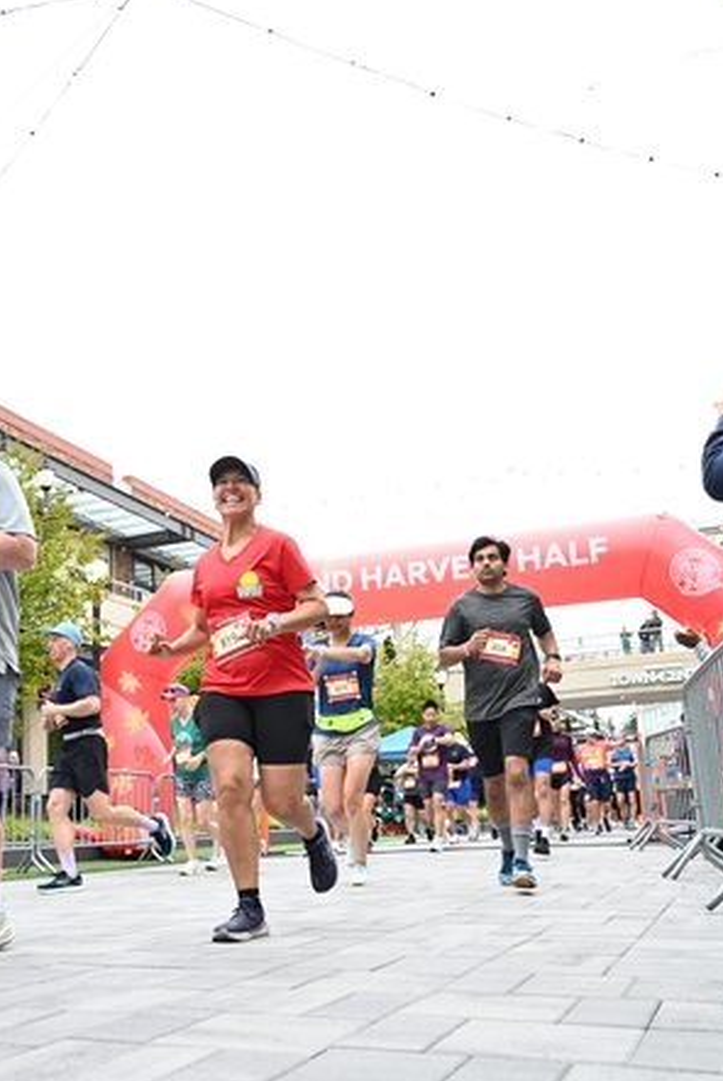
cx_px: 287
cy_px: 639
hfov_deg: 36.8
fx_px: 1083
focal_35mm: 36
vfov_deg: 52.8
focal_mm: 29
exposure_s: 1/640
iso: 2000
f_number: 4
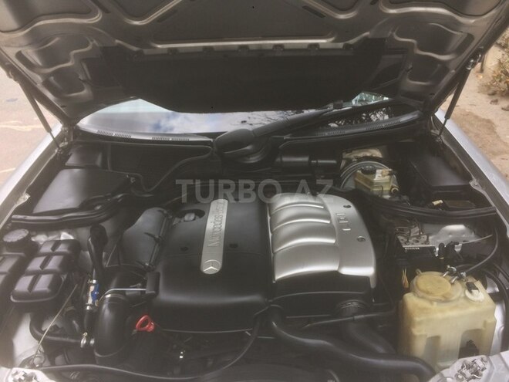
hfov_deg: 61.7
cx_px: 254
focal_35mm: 29
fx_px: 426
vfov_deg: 48.2
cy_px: 191
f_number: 2.2
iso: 40
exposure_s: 1/100
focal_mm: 4.15
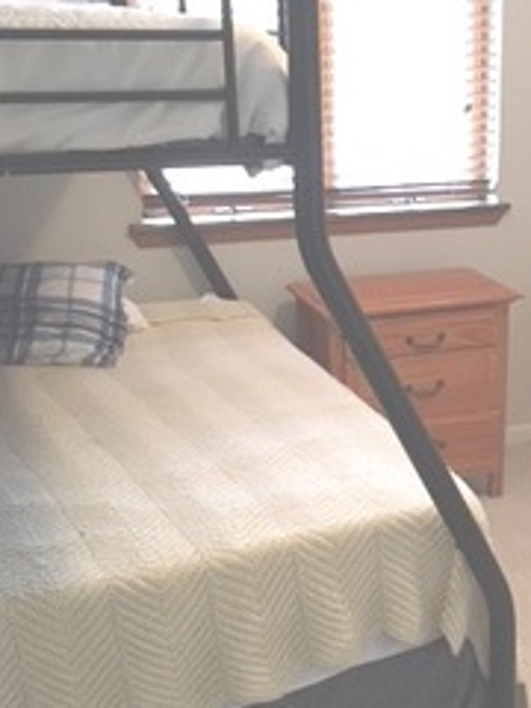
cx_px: 513
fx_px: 1186
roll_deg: +0.0
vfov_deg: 33.2
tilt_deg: -14.9
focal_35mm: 58
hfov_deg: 24.3
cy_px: 336
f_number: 2.2
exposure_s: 1/30
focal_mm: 4.15
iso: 100
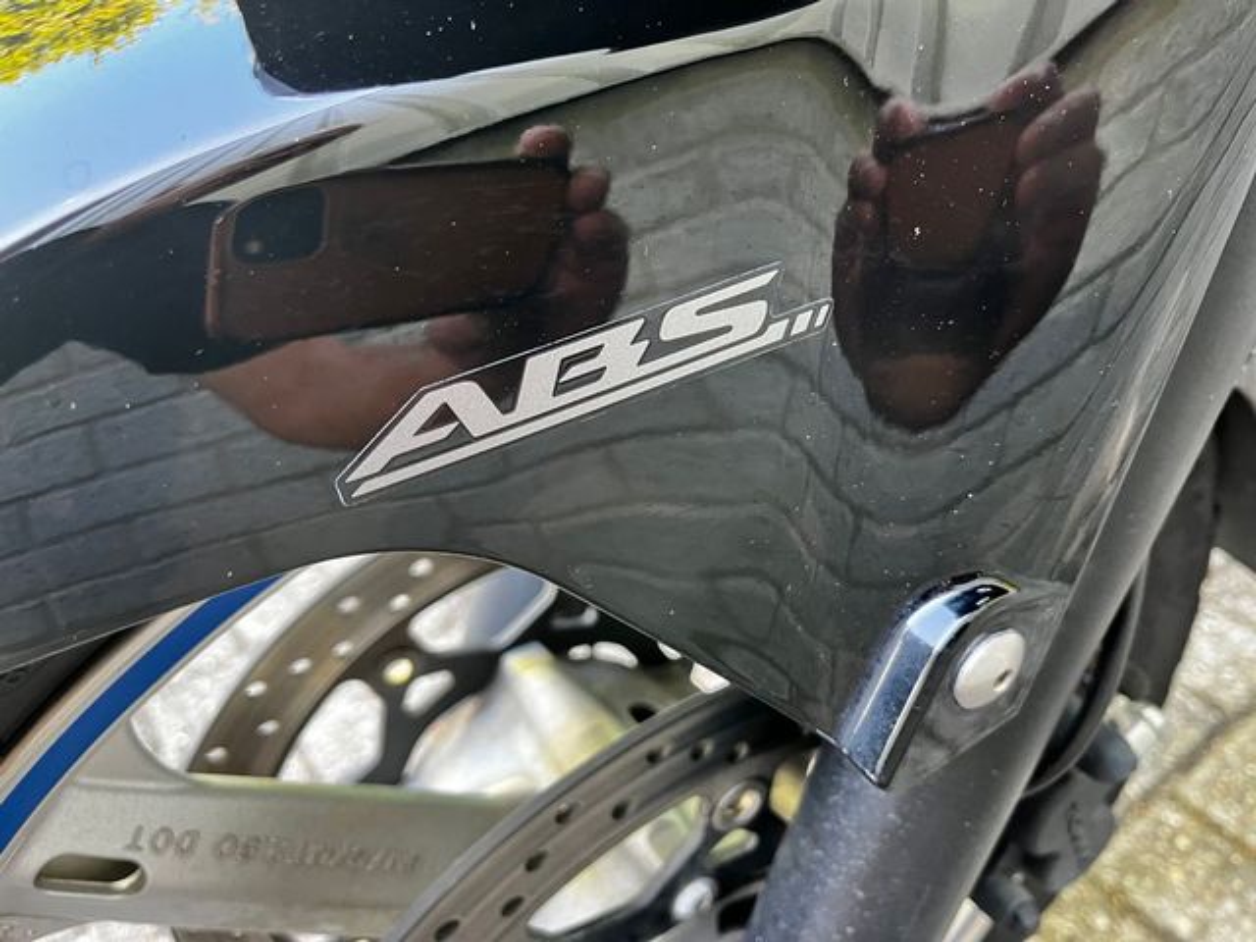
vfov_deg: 53.1
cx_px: 628
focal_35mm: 26
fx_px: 943
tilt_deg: -40.4
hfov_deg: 67.3
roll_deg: +5.7
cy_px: 471
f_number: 1.6
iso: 250
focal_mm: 5.1
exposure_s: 1/60
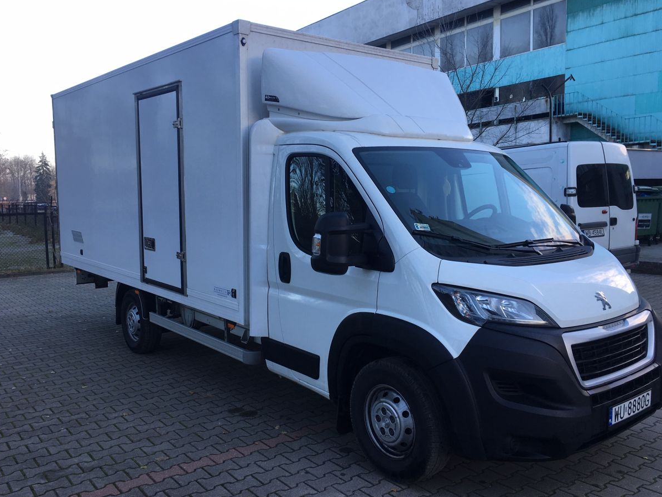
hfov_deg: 58.3
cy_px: 250
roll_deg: +1.8
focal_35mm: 31
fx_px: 593
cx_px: 329
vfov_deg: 45.4
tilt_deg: -4.2
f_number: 2.2
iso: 25
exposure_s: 1/143
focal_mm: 4.15
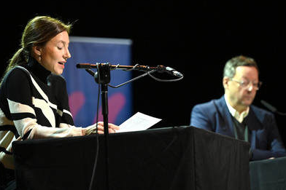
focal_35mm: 190
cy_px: 92
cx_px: 133
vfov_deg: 7.2
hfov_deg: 10.8
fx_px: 1509
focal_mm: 165
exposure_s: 1/400
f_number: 2.8
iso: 2000
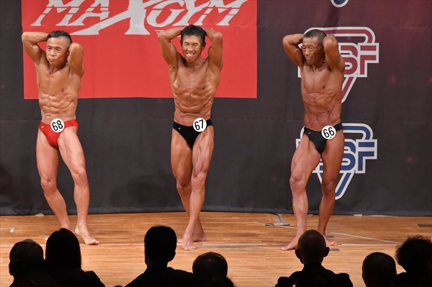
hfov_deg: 7.6
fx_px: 3238
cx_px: 216
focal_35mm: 270
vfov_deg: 5.1
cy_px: 144
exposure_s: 1/400
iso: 9000
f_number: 5.6
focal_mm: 180
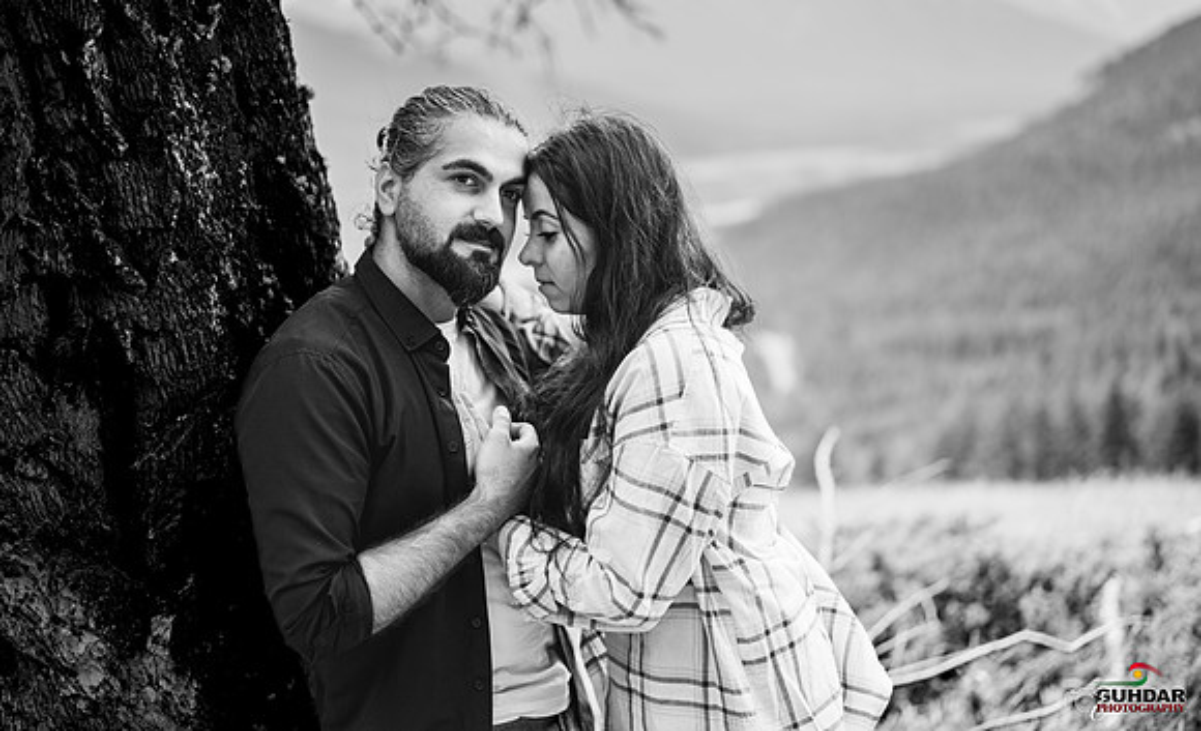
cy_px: 312
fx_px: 1223
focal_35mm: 38
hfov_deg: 52.3
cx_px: 629
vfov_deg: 33.2
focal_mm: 35
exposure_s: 1/2000
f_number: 1.2
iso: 200
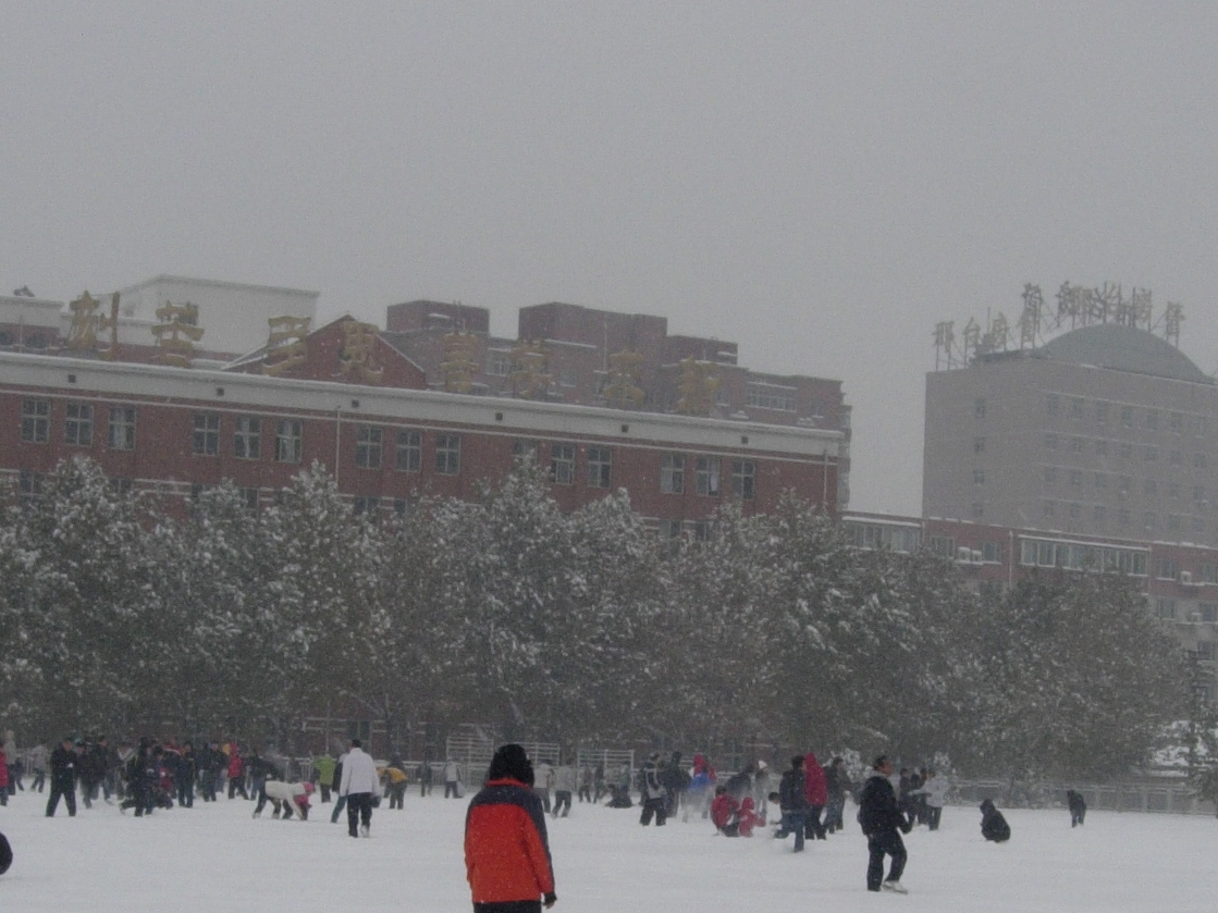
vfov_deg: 16.6
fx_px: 3096
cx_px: 624
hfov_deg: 22.3
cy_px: 803
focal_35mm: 88
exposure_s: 1/683
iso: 64
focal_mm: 7.8
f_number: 4.8
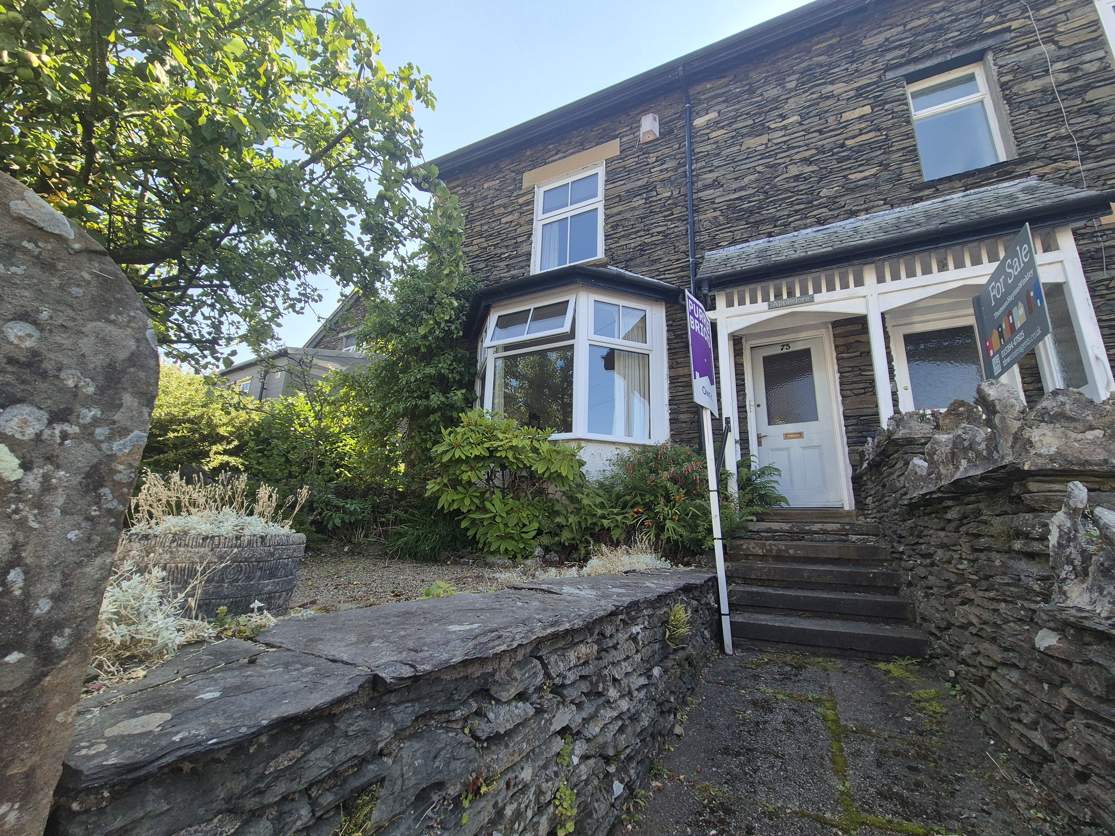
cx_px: 558
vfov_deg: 89.9
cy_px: 418
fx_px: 419
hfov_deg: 106.2
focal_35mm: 13
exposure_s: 1/656
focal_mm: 2.2
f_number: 2.2
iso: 50
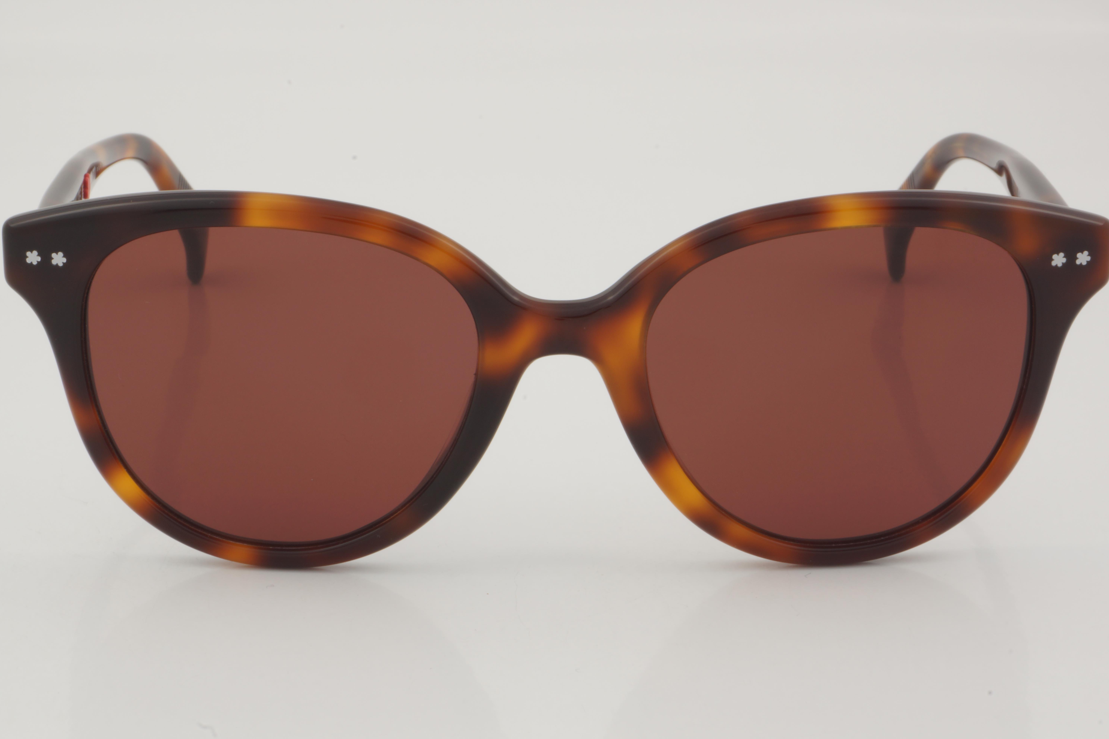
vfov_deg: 16.4
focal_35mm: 84
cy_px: 368
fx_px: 2572
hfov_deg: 24.3
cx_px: 560
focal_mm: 55
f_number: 32
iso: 100
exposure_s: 1/3
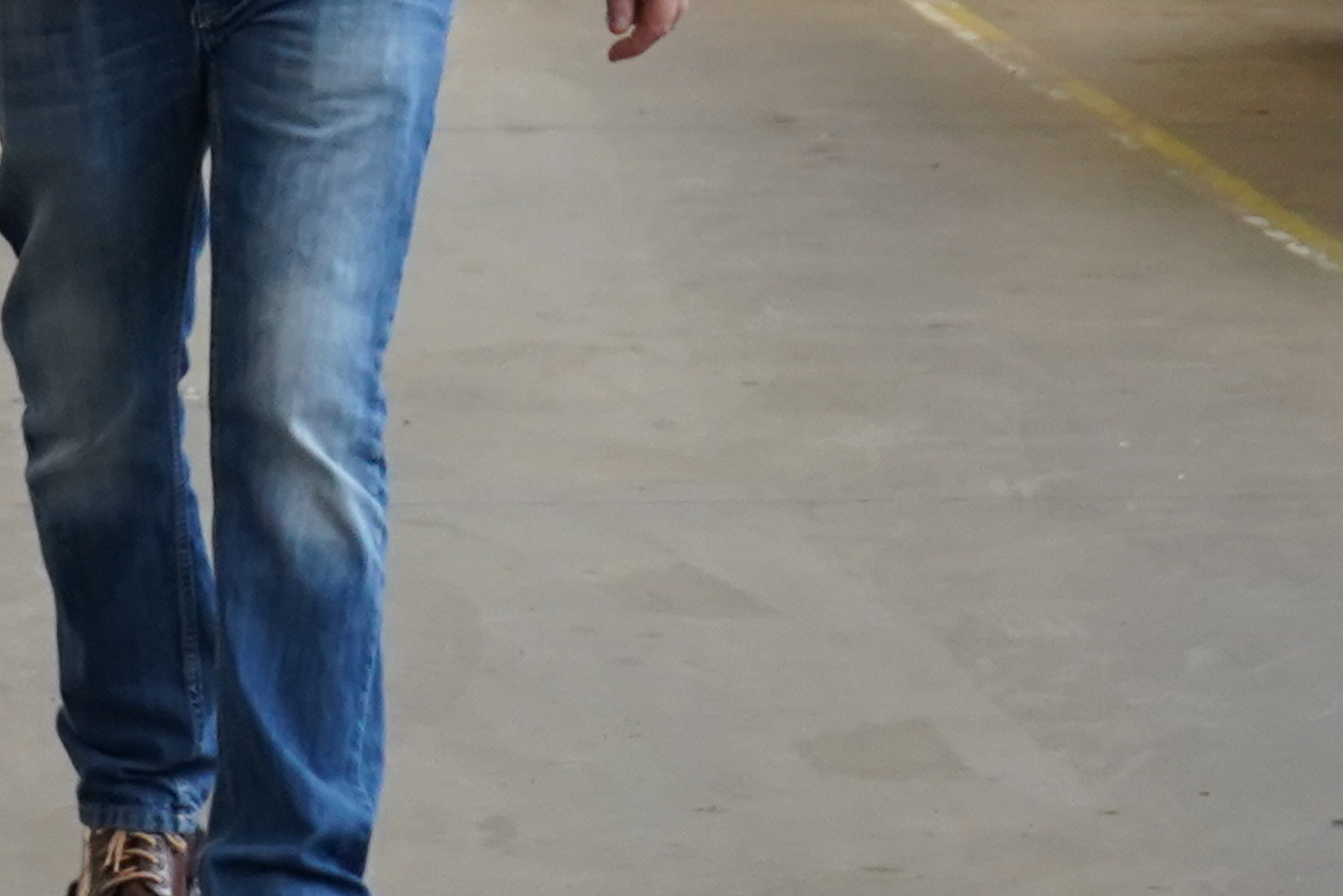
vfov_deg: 3.6
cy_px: -940
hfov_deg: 5.4
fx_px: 14252
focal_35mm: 382
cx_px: 178
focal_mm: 70
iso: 1600
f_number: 5.6
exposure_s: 1/100
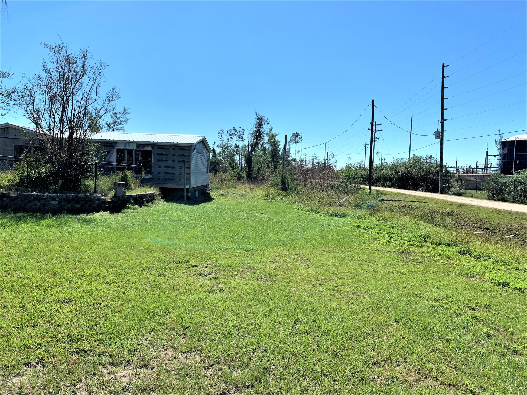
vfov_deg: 53.1
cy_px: 198
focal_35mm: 26
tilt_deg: -3.4
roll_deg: -1.9
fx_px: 396
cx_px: 264
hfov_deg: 67.3
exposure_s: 1/3086
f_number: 1.8
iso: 25
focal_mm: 4.25
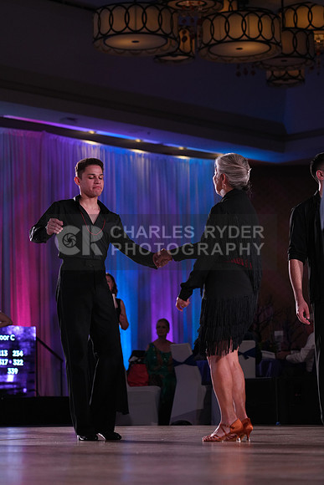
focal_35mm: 105
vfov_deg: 19.5
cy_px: 242
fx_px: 1417
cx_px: 162
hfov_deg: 13.0
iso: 1600
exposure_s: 1/400
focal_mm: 105
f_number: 4
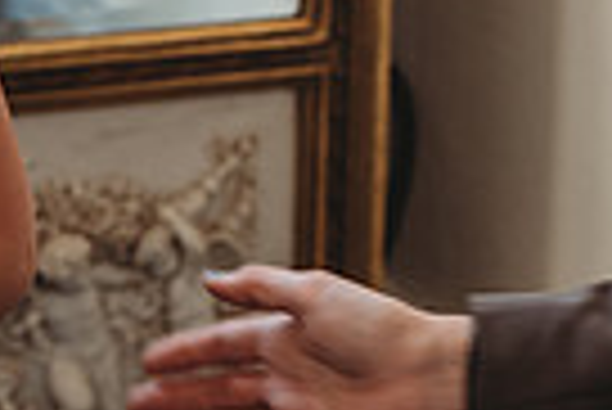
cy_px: -196
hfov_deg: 8.0
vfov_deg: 5.3
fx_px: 4357
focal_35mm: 256
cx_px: 27
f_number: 4
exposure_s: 1/125
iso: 640
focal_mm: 60
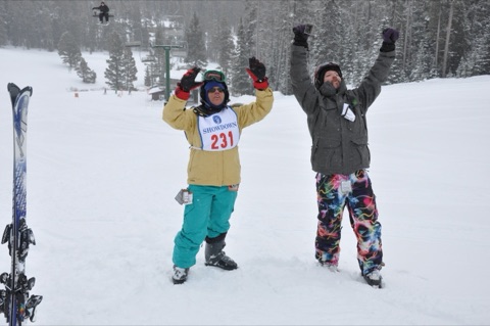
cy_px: 163
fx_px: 612
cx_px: 245
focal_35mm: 45
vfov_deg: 29.8
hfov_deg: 43.6
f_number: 9
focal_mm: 30
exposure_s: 1/320
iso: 200
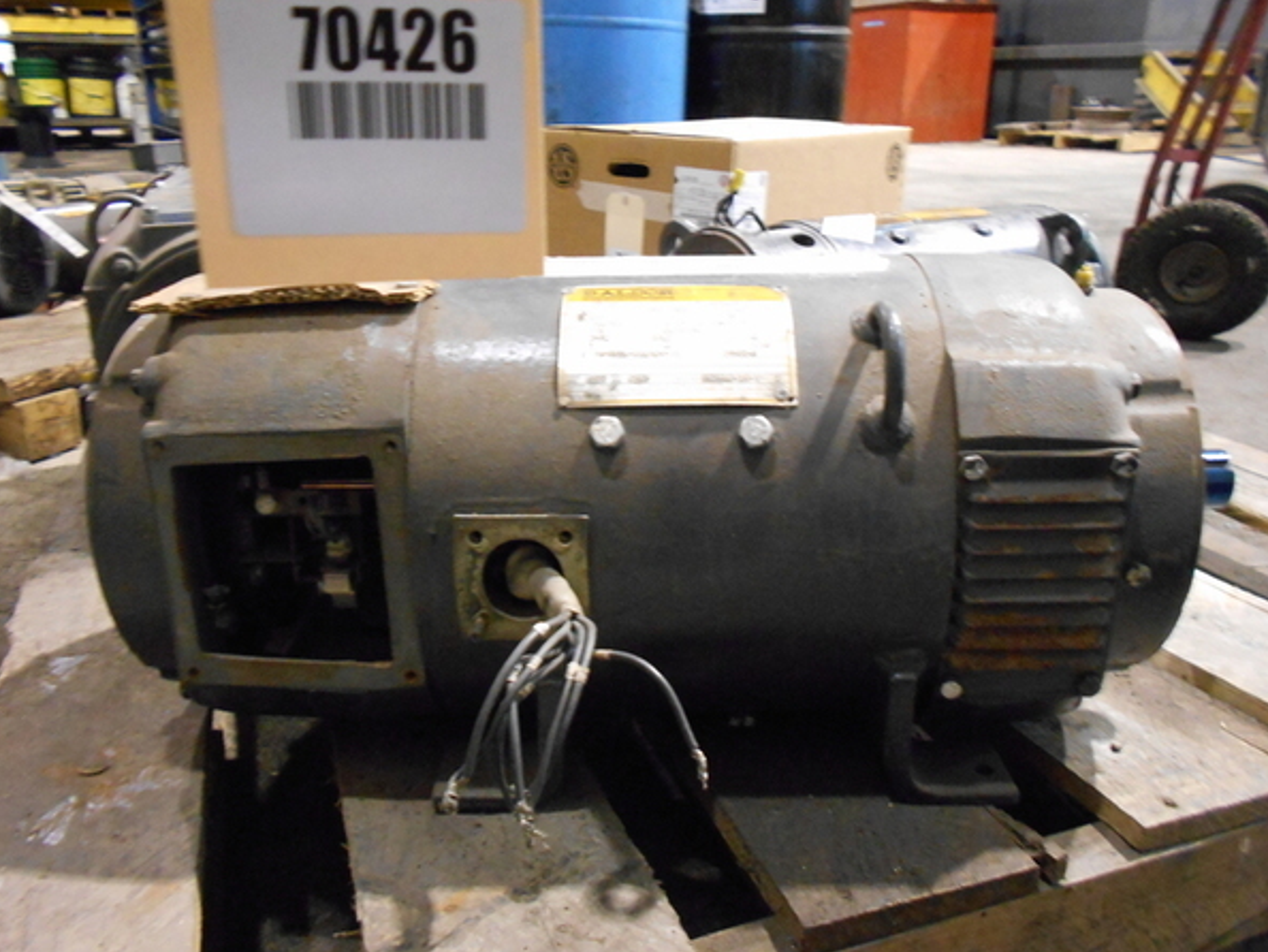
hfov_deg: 63.4
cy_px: 467
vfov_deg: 49.8
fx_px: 1026
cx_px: 636
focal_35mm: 28
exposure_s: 1/20
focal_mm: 4.6
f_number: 3.2
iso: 800
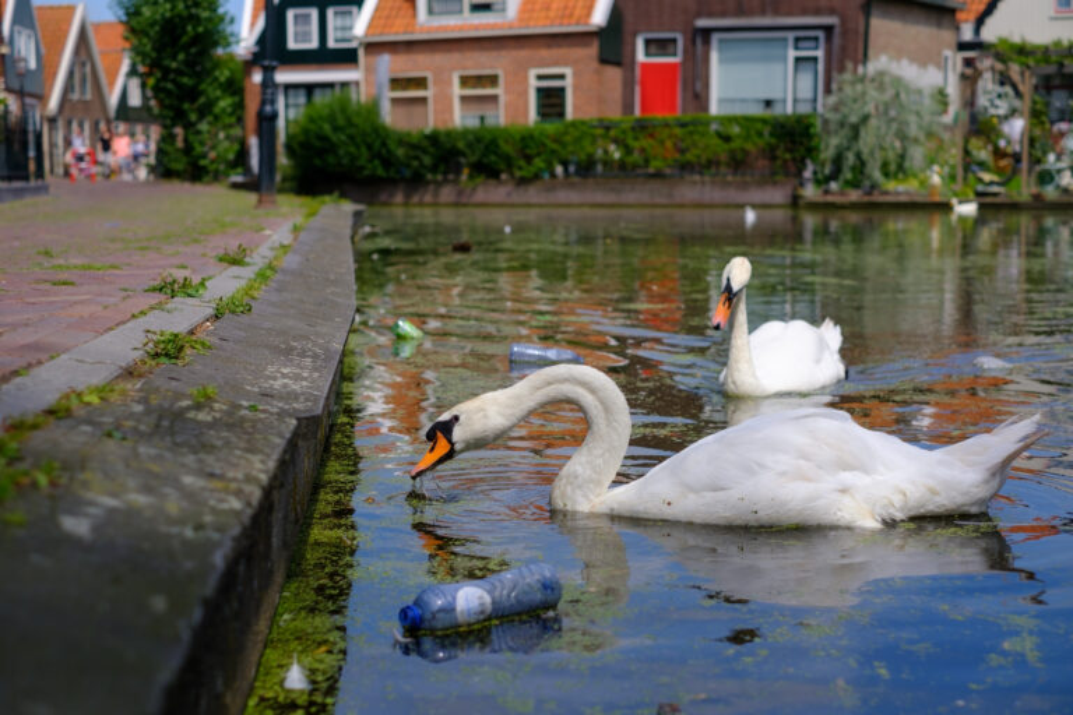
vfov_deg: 25.5
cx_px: 536
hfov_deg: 37.5
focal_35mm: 53
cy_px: 358
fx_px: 1580
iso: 200
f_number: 2.8
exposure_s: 1/3200
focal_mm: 35
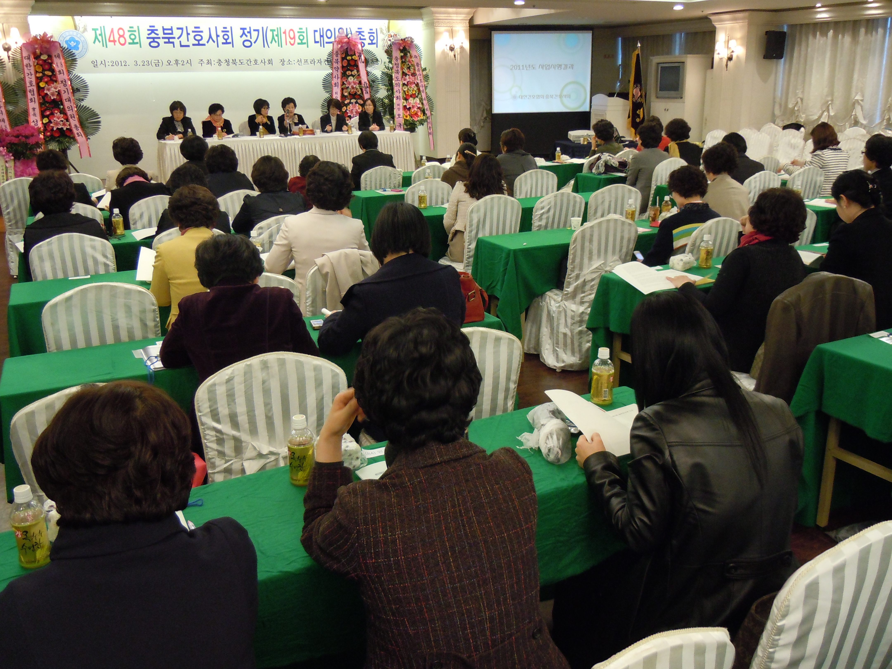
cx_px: 446
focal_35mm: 30
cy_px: 334
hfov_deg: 60.0
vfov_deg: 46.8
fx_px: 773
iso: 400
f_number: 3.5
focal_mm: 5.4
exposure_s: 1/15
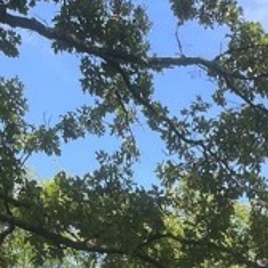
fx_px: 920
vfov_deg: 13.6
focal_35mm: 105
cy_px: 570
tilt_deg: +7.4
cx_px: 356
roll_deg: +2.9
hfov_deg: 15.7
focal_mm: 5.1
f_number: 1.6
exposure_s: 1/718
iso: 50
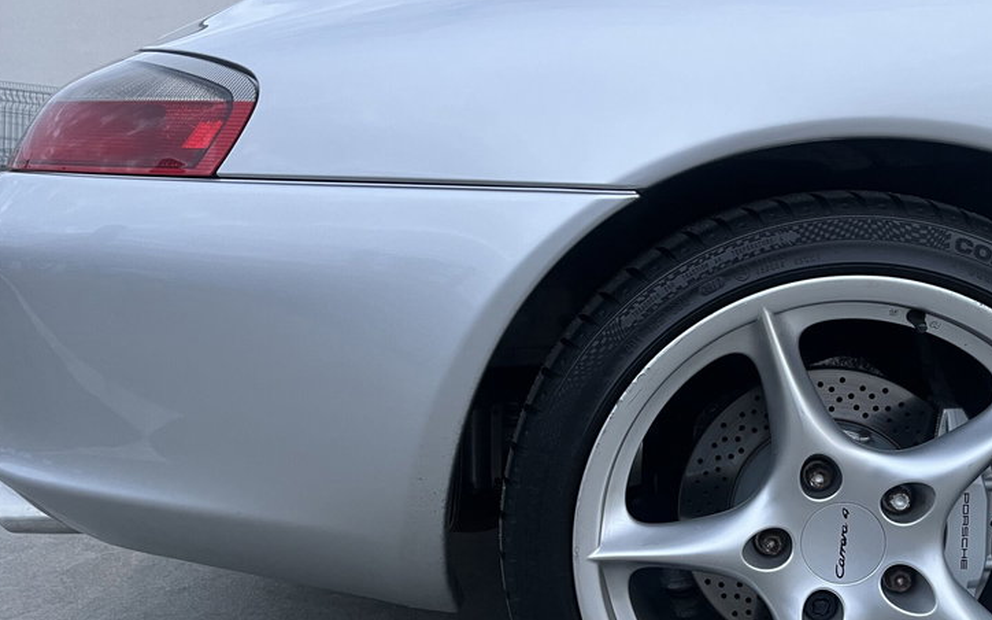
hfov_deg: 49.9
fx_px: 1054
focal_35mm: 39
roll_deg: +1.5
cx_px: 626
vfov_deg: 32.6
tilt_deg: -9.6
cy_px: 379
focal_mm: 5.1
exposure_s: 1/64
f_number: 1.6
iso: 125
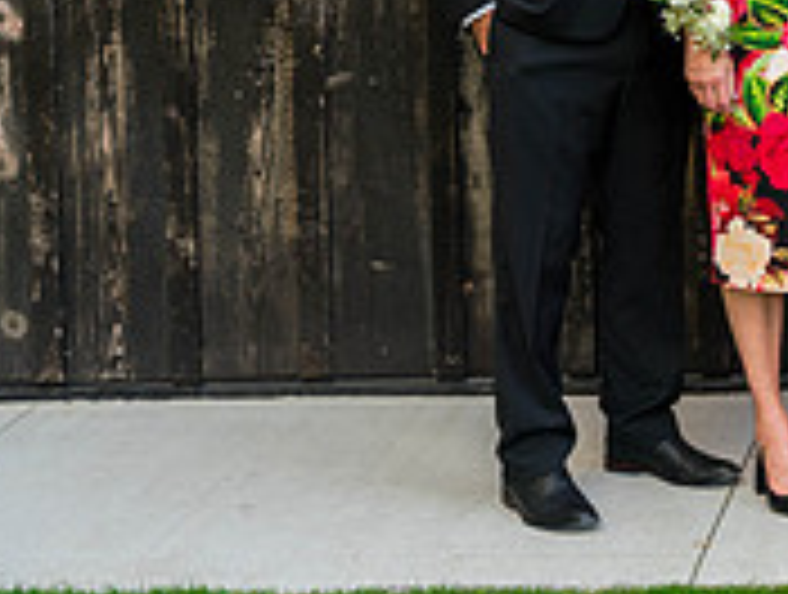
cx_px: 1202
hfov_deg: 14.2
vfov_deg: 11.3
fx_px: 2943
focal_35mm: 129
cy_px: -164
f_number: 3.5
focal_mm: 38
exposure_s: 1/320
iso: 400
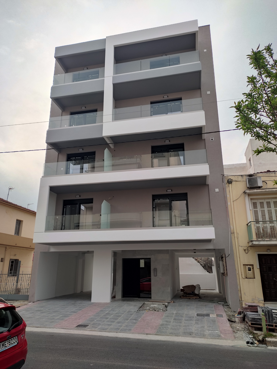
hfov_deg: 53.1
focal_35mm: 26
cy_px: 184
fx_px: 277
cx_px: 138
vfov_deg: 67.3
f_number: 1.79
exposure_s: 1/274
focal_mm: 4.74
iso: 100
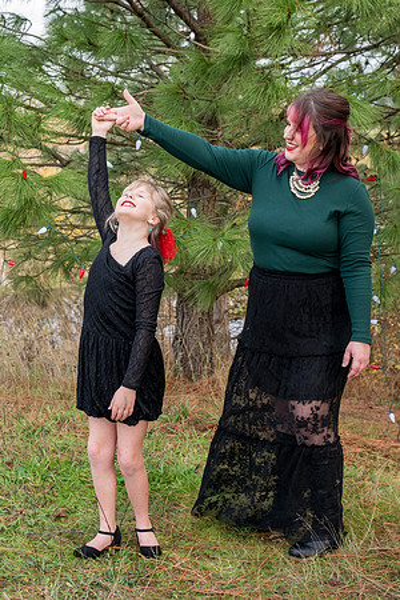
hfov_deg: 23.8
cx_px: 200
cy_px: 300
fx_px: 950
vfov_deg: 35.1
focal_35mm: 57
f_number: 5
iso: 400
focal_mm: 38
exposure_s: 1/320
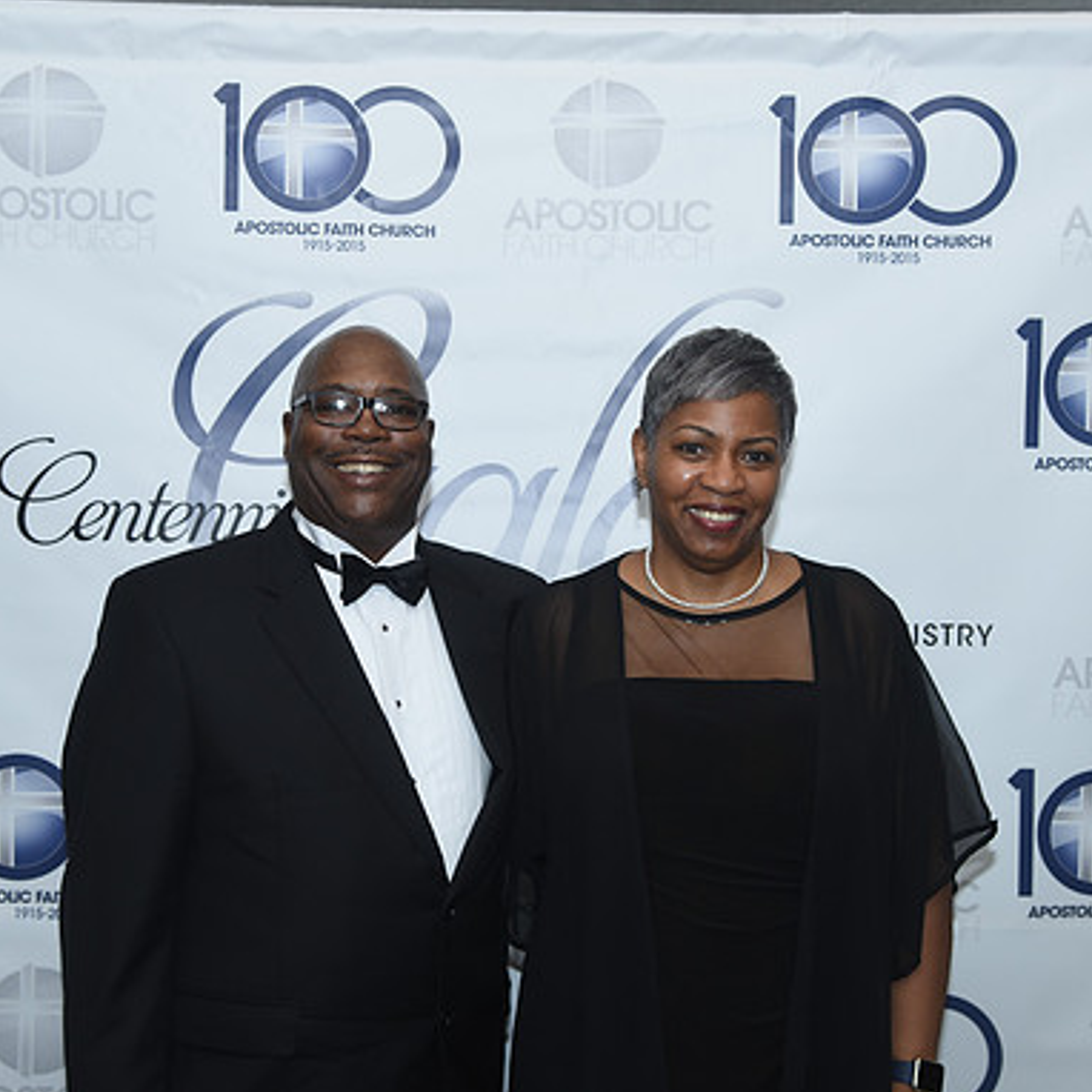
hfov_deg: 27.7
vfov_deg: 27.7
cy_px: 545
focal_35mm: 62
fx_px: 2213
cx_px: 529
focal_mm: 48
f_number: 5
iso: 500
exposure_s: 1/100
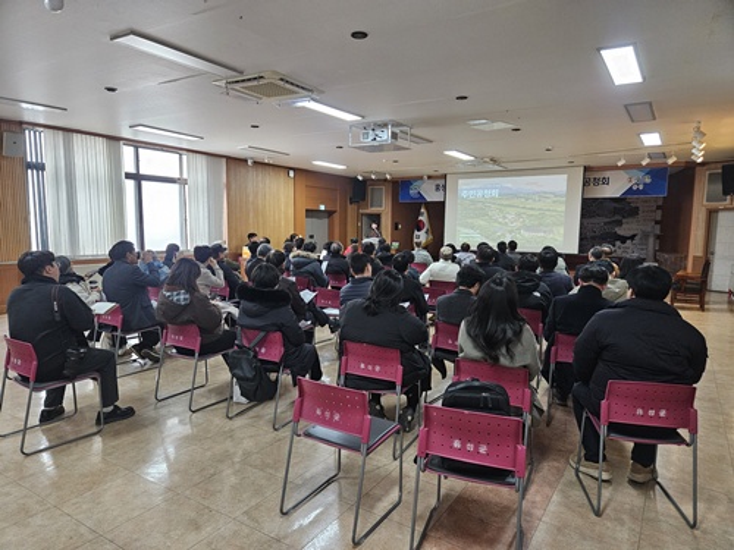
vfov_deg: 58.9
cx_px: 367
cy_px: 275
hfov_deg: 73.9
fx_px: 488
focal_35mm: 23
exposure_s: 1/120
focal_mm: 5.4
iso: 500
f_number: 1.8
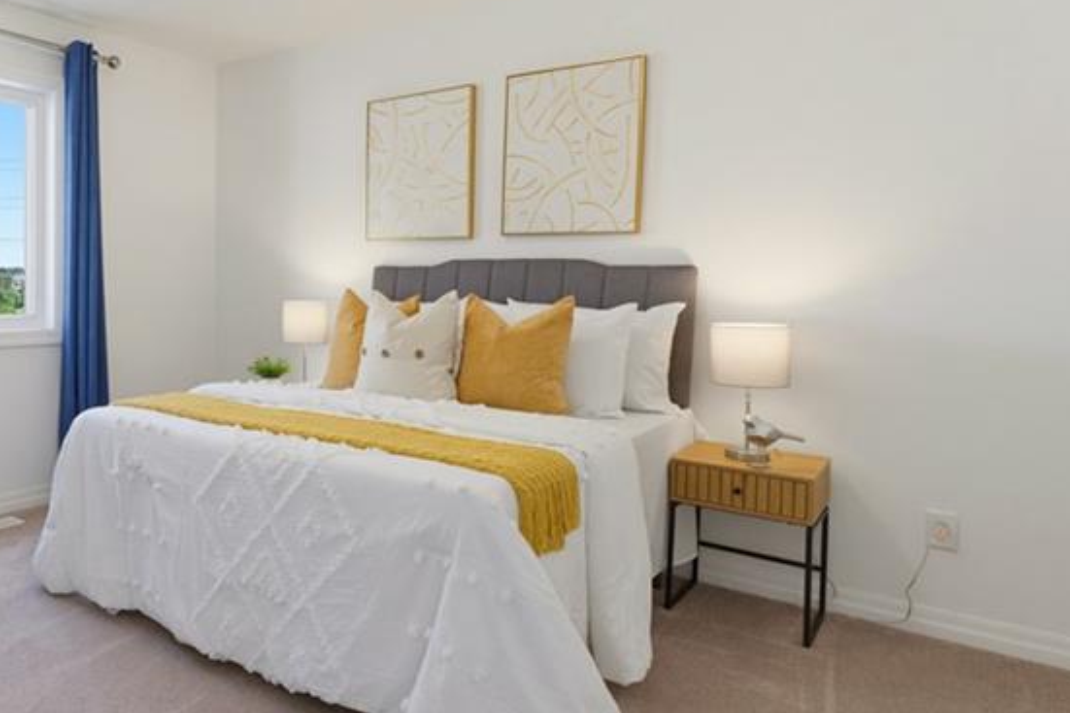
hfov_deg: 63.3
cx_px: 212
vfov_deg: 49.3
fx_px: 773
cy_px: 289
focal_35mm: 26
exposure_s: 1/10
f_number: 8
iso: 400
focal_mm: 14
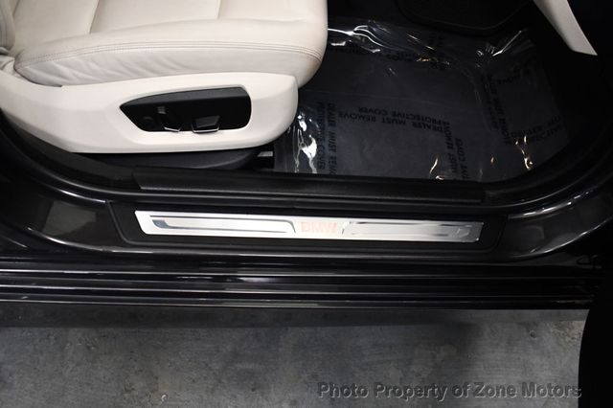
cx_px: 306
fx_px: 579
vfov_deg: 38.8
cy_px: 204
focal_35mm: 34
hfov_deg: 55.8
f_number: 3.8
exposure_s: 1/125
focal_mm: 23
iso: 2800
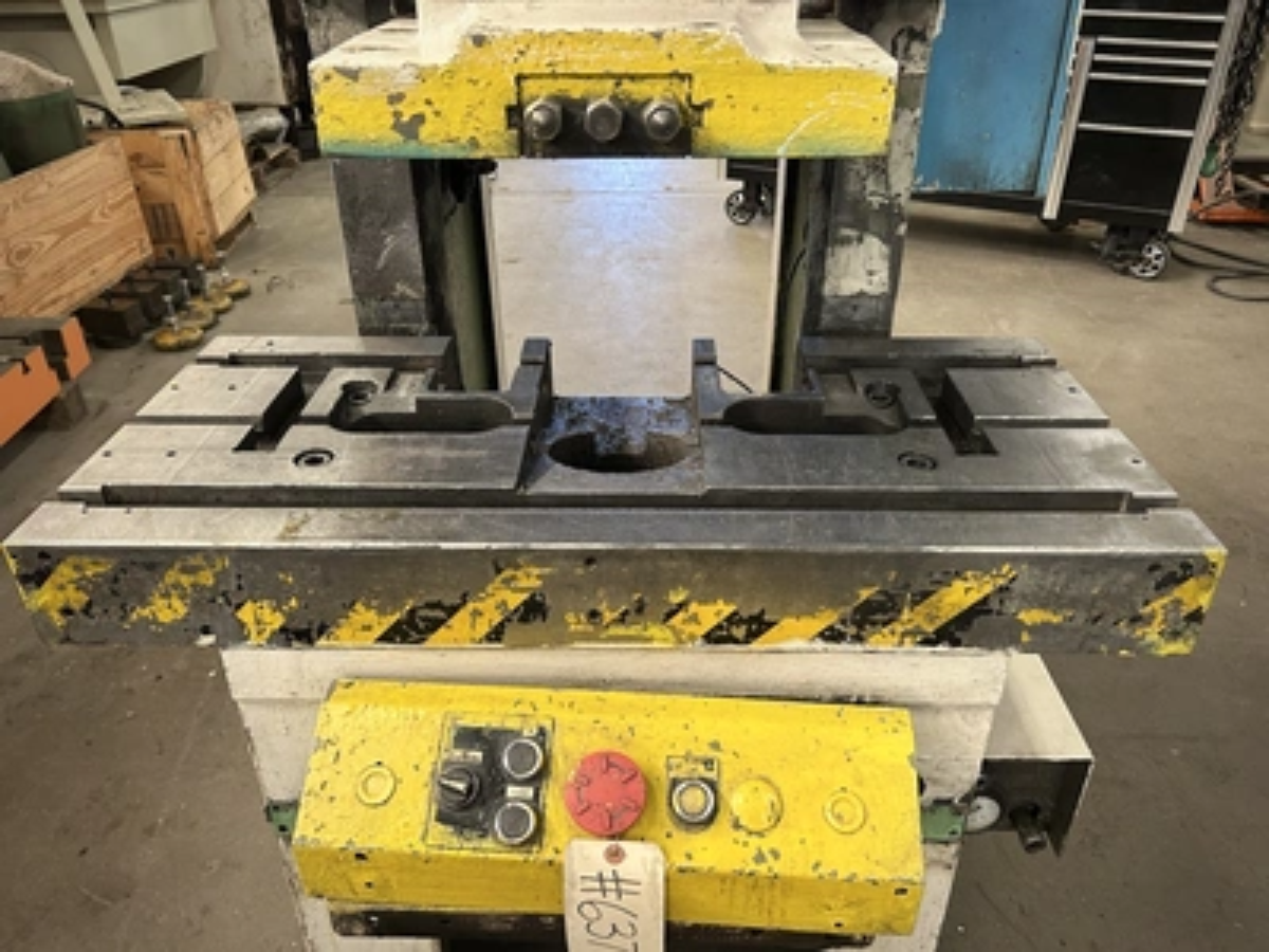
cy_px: 476
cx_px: 634
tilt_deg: -30.8
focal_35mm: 26
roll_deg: +1.2
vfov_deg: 53.1
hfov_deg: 67.3
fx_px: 953
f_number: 1.5
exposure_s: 1/60
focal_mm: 5.7
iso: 200
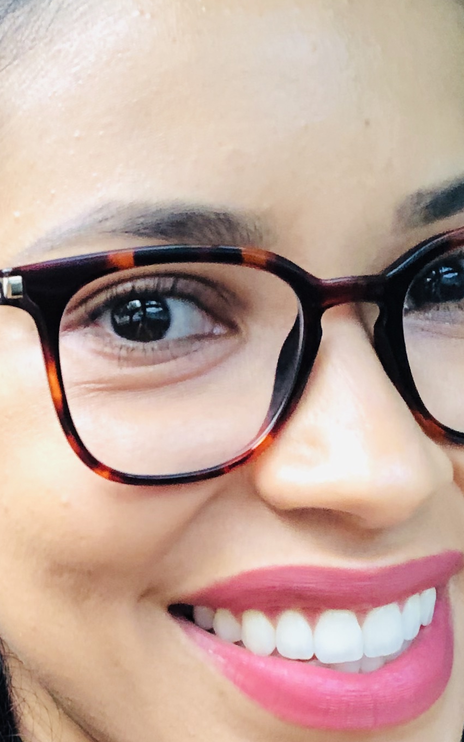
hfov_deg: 16.7
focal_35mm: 77
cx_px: 52
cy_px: 541
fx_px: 1557
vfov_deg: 26.5
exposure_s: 1/120
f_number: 2.2
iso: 125
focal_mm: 2.87
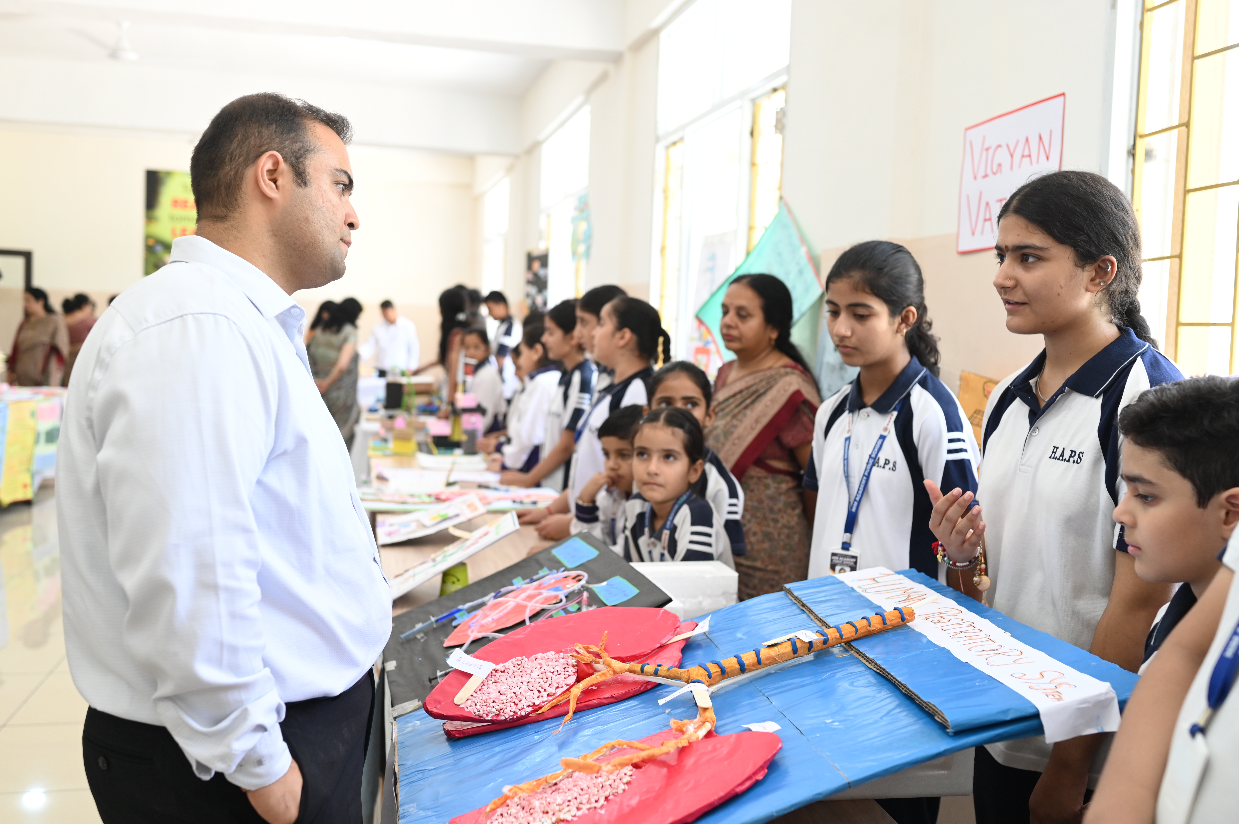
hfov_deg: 54.5
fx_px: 1204
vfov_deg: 37.8
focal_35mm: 35
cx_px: 620
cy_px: 412
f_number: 3.2
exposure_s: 1/160
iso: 640
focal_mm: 35
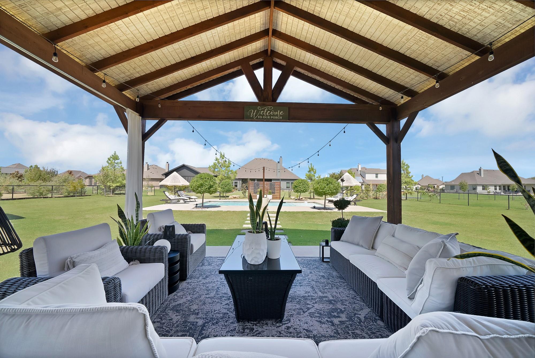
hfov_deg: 112.6
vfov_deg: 90.1
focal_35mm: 12
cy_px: 179
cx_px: 268
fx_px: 178
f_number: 9
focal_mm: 12
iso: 500
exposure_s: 1/60
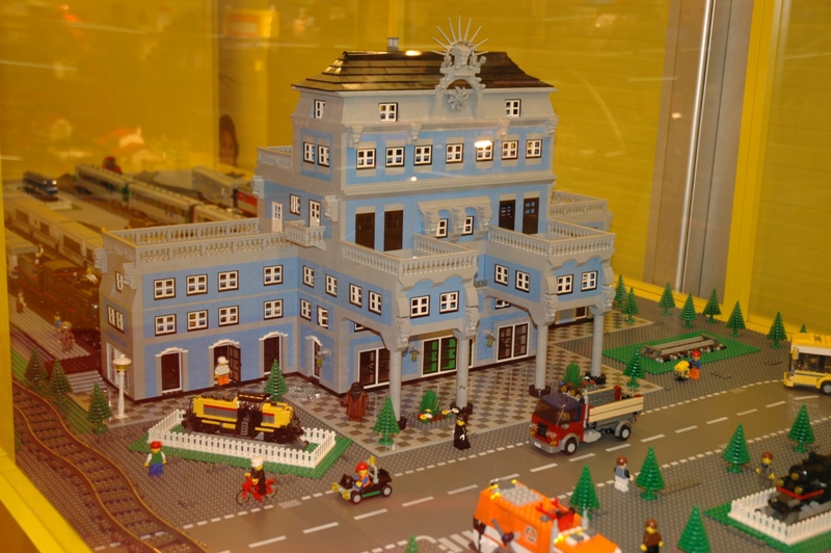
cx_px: 416
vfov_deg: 26.4
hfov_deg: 38.9
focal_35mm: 51
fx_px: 1176
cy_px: 276
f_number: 4.2
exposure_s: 1/100
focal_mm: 34
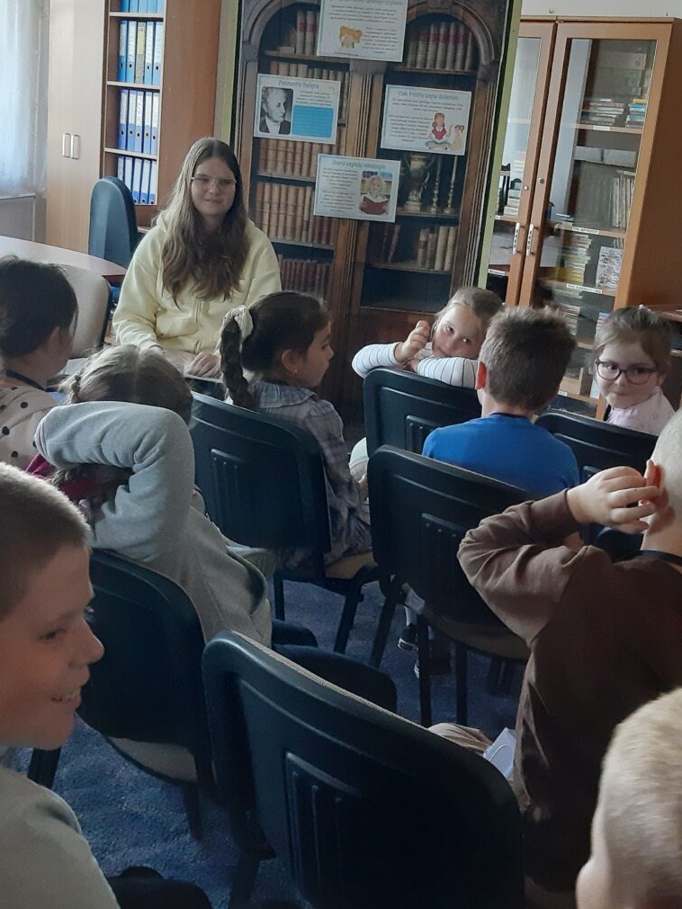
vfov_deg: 40.4
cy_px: 515
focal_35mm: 47
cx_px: 321
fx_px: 1235
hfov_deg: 30.9
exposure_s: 1/50
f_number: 1.7
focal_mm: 3.93
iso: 500
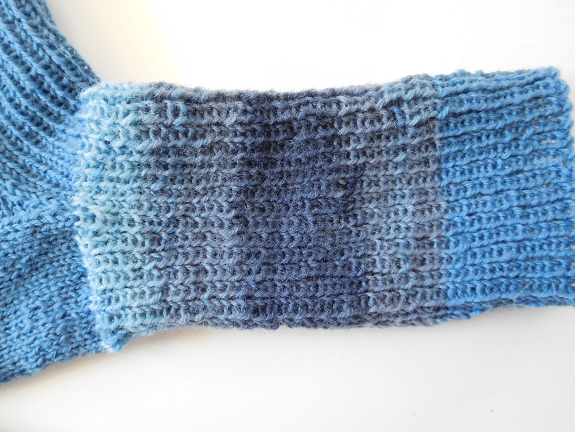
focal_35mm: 25
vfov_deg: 54.9
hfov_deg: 69.4
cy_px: 216
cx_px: 288
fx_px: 415
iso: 400
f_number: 3.4
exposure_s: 1/15
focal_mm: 4.5
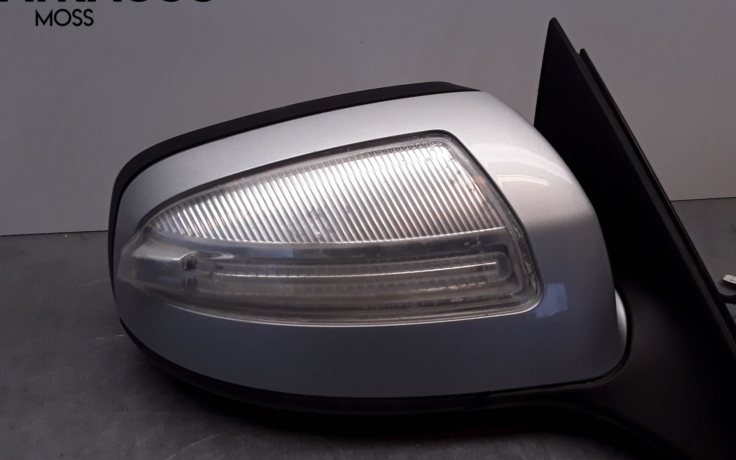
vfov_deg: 41.8
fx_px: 602
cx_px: 371
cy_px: 242
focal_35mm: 30
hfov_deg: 62.9
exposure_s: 1/427
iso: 100
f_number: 1.9
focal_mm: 2.91
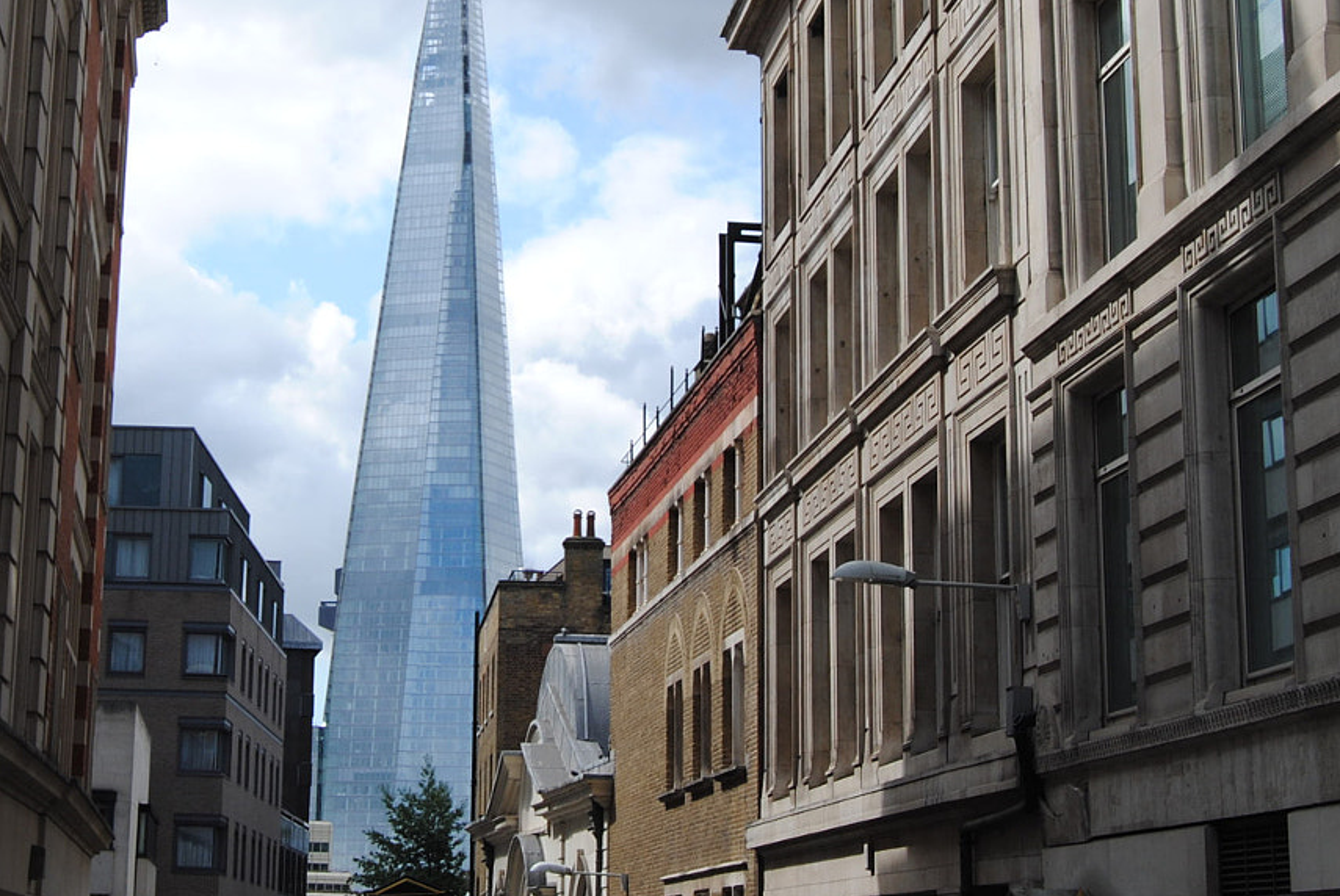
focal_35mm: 73
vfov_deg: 18.6
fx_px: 2720
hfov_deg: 27.5
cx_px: 426
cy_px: 247
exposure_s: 1/250
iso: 100
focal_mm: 26
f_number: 8
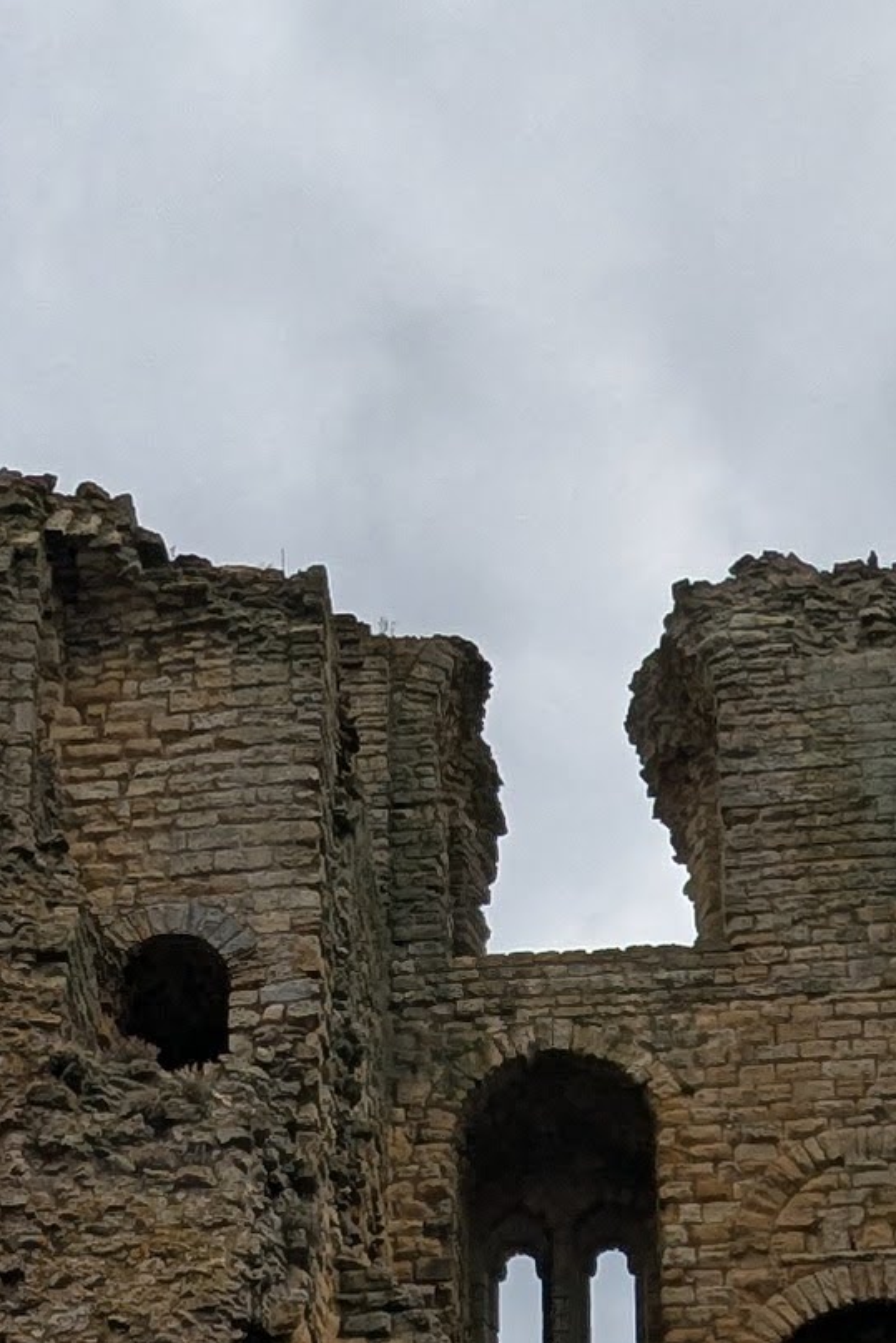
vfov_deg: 22.4
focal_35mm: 83
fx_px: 3097
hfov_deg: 16.3
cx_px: 183
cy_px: 1657
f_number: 2.2
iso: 38
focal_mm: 2.35
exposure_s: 1/2907
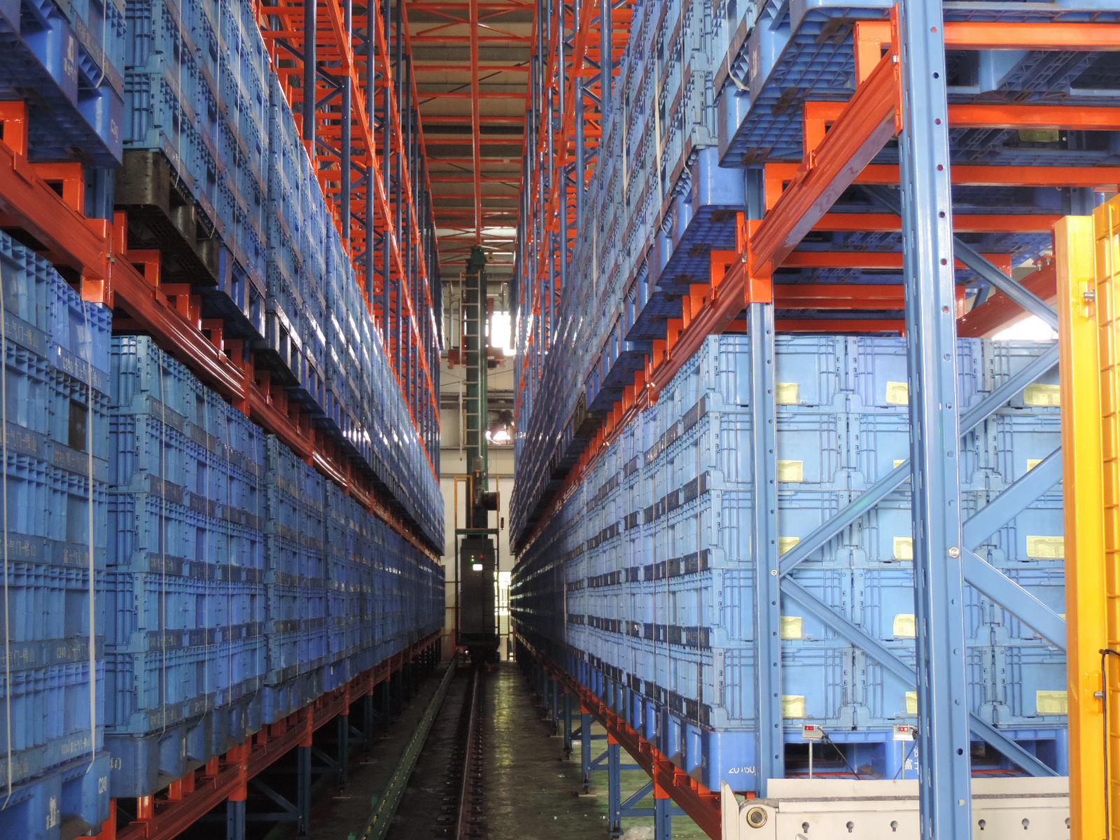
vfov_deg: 29.1
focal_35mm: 50
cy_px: 420
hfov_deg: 38.2
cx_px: 560
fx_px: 1618
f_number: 3.6
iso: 450
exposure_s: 1/13
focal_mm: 8.9
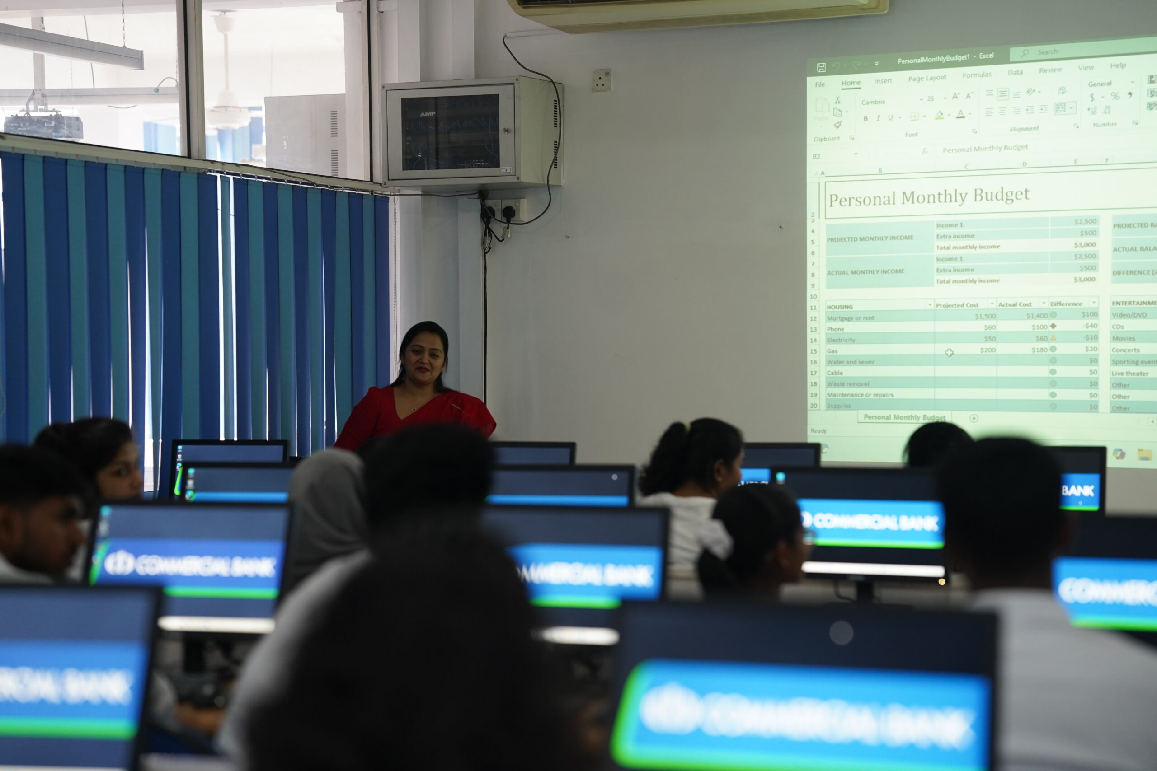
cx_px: 578
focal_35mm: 85
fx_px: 2732
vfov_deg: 16.1
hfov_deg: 23.9
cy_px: 386
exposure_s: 1/160
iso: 1600
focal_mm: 85
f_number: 2.2
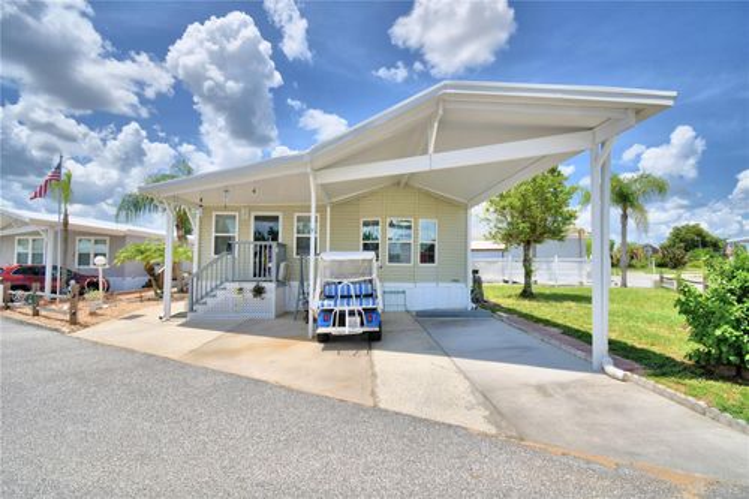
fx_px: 312
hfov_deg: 100.4
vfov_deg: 77.3
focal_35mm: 15
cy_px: 250
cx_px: 374
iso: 100
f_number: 4.5
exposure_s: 1/2000
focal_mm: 10
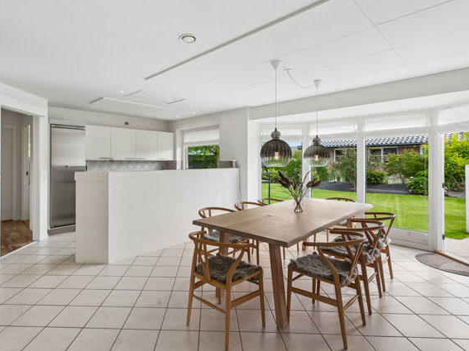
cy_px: 159
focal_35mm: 19
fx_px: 257
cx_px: 196
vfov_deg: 68.5
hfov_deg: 84.0
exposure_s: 1/40
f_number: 10
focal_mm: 14
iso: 250
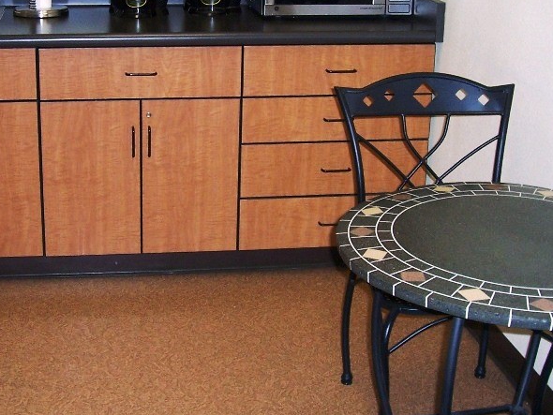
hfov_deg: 32.5
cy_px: 147
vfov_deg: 24.7
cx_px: 210
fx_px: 943
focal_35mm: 59
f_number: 2.7
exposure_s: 1/60
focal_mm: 5.6
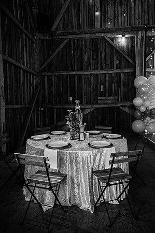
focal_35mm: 28
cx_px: 78
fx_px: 181
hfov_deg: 46.3
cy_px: 116
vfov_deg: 65.5
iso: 500
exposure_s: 1/200
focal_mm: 28
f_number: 3.5
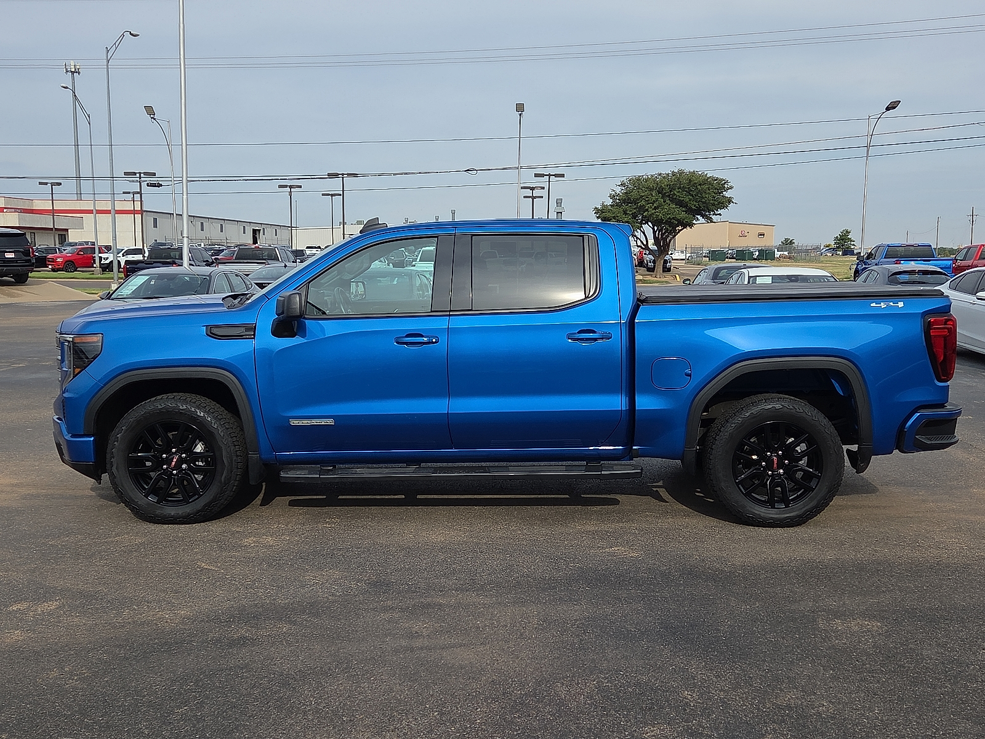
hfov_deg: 52.6
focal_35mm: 35
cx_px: 492
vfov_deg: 40.7
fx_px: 996
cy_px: 370
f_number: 1.8
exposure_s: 1/5000
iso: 76
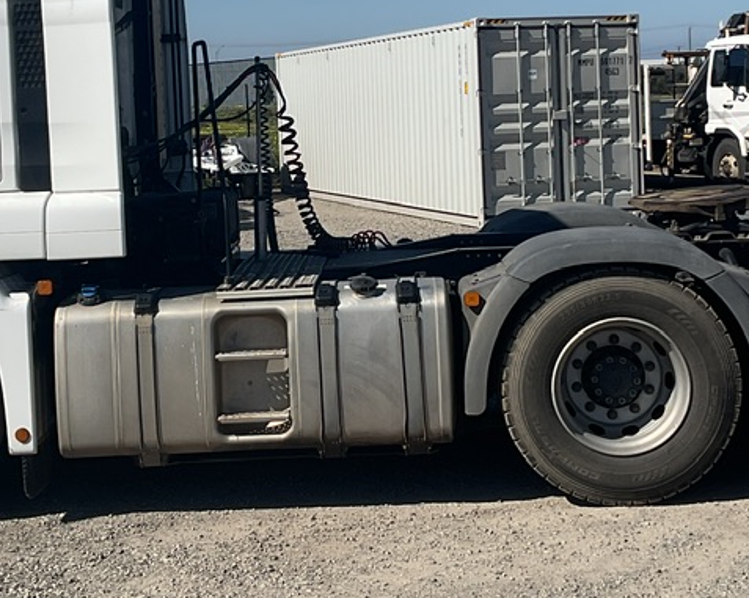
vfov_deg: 20.0
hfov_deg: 25.1
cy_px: 135
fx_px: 1684
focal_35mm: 76
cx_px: 377
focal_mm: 3
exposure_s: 1/3534
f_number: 1.8
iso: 16
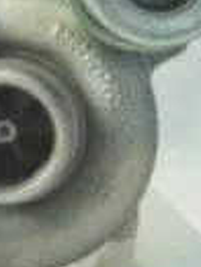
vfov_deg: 10.6
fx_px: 1435
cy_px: 110
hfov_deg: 7.4
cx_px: -315
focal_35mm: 186
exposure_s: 1/160
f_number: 4.5
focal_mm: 28
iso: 320
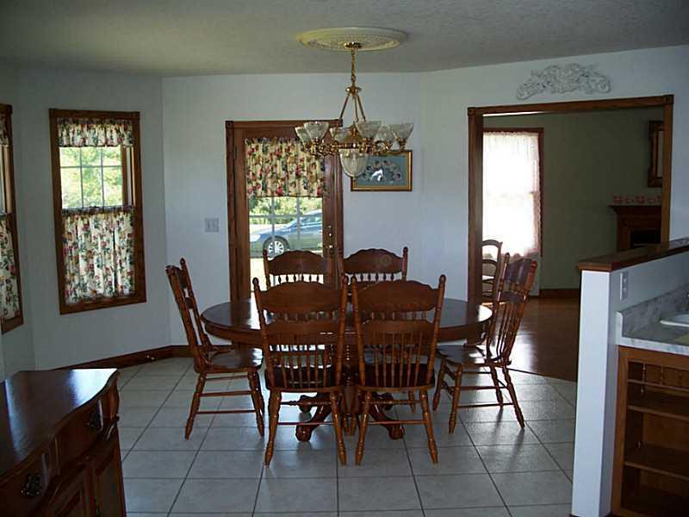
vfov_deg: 38.7
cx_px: 344
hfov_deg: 50.1
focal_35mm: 37
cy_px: 258
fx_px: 736
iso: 125
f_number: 2.8
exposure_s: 1/60
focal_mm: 7.8
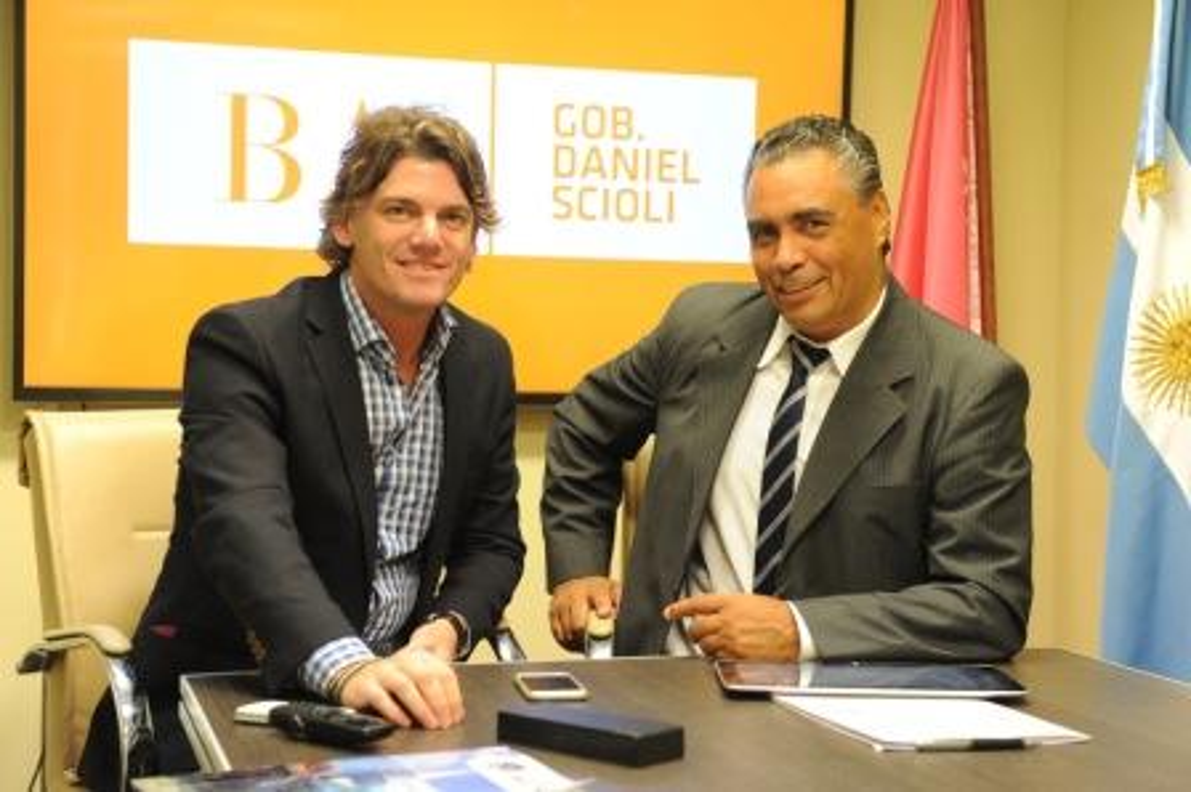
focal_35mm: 60
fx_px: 1983
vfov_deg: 22.6
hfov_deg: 33.4
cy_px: 396
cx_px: 596
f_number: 4
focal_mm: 60
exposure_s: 1/250
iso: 3200
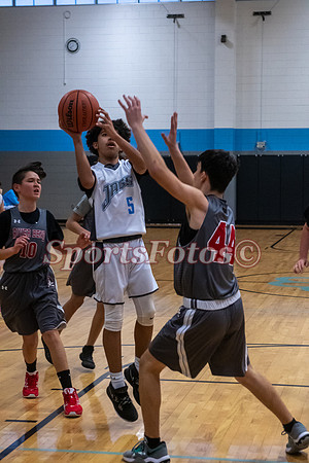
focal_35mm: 84
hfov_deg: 16.3
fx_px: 1081
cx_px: 154
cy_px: 232
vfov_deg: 24.2
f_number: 4
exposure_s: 1/500
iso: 4000
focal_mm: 56
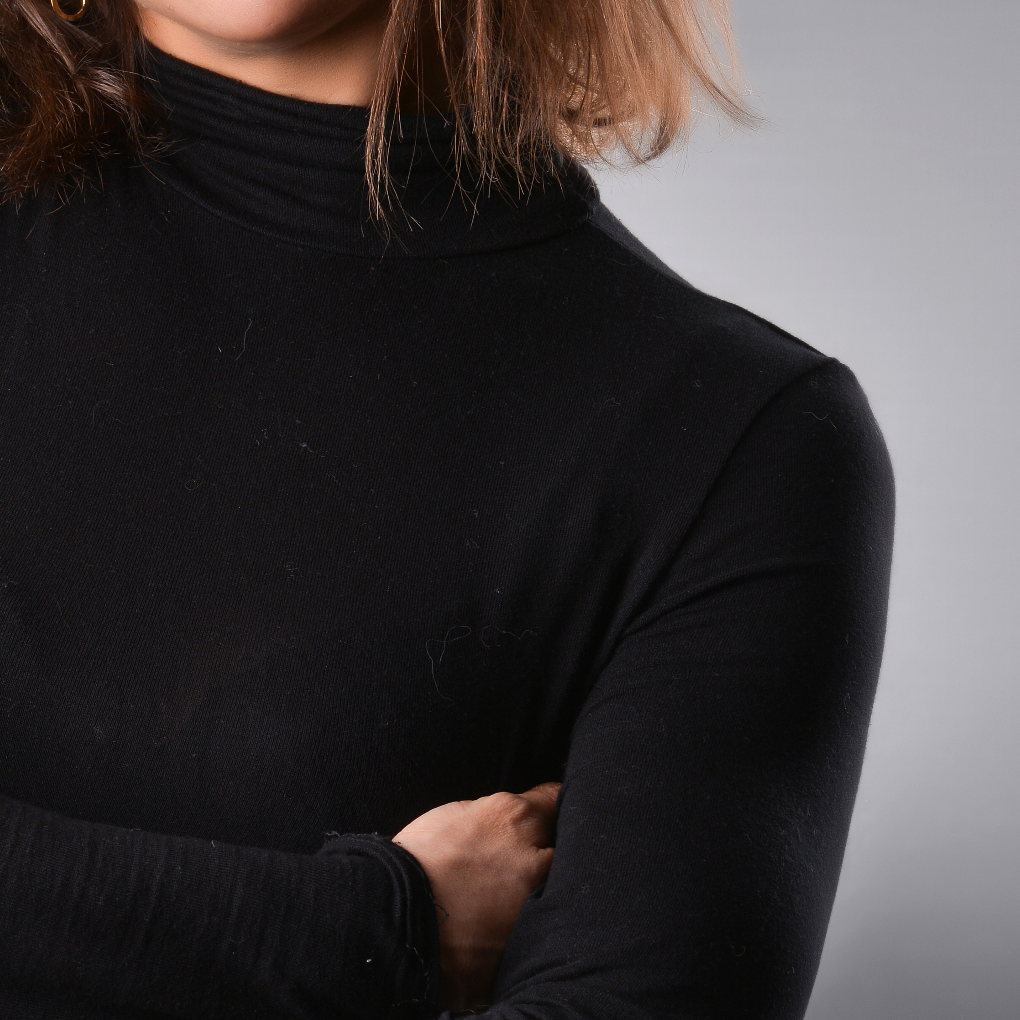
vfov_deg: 6.1
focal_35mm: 288
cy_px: 336
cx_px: 156
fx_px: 9601
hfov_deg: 6.1
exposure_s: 1/125
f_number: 8
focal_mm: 122
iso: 100
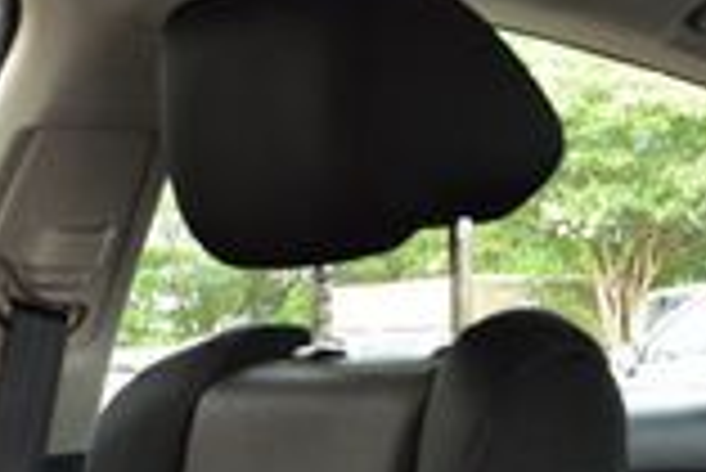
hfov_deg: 16.3
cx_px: 778
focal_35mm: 122
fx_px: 2395
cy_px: 620
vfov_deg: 11.0
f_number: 7.1
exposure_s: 1/25
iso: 400
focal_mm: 20
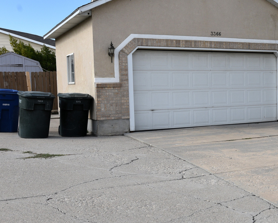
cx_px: 289
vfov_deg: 27.1
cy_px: 107
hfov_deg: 30.7
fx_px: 461
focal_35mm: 56
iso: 200
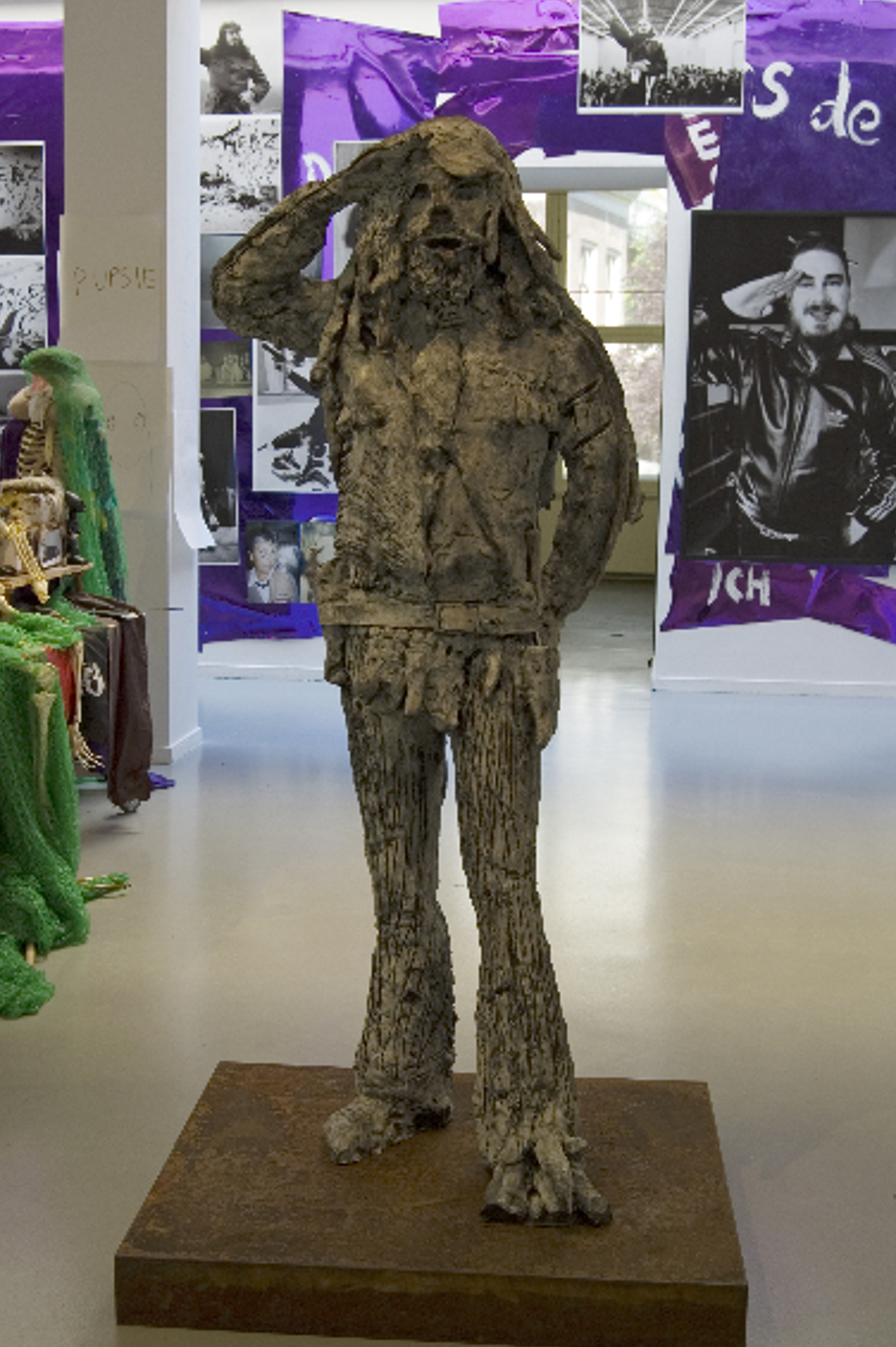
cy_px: 675
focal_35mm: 51
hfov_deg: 26.4
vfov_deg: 38.9
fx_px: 1906
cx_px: 398
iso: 200
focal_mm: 30
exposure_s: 1/8
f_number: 8
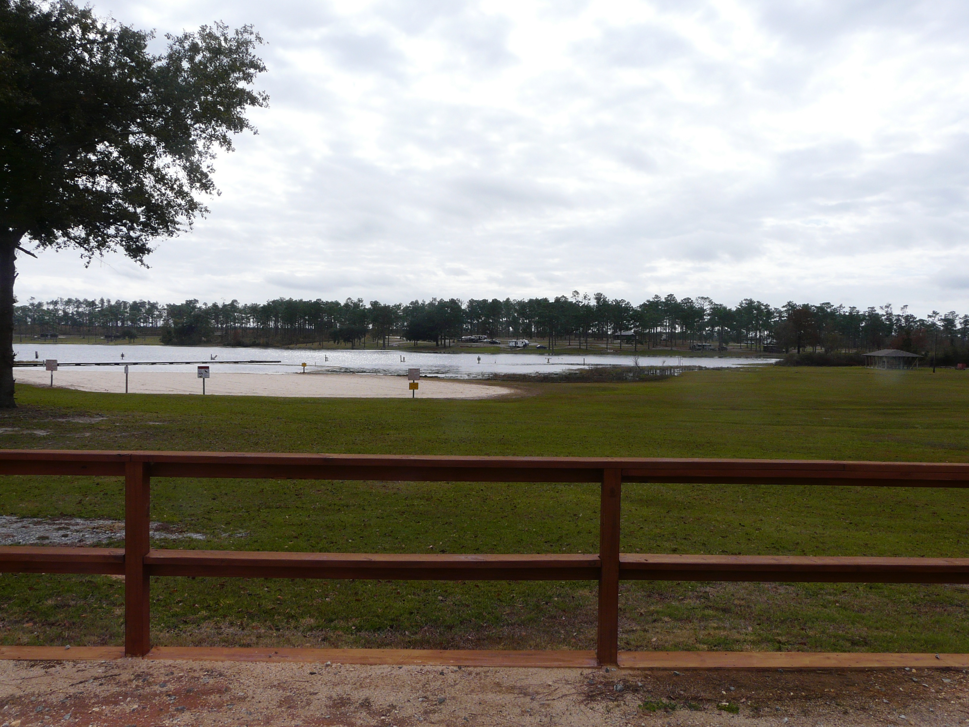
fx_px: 784
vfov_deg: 49.7
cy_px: 364
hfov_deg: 63.4
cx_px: 484
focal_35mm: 28
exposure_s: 1/400
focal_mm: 4.6
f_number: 5.6
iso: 100
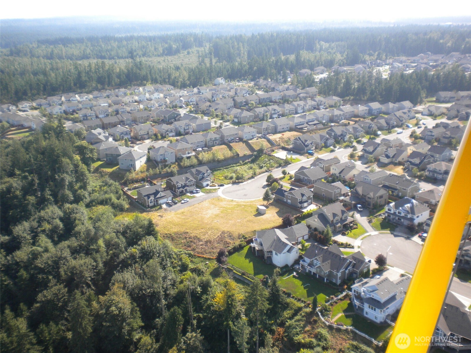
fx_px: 476
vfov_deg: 40.7
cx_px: 236
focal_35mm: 35
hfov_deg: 52.6
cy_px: 176
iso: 113
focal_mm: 6.3
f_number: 4.6
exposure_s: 1/282
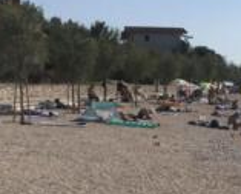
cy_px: 96
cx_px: 273
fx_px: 621
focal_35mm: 87
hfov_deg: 20.8
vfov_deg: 17.7
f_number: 1.8
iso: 20
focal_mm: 3.99
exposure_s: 1/6849
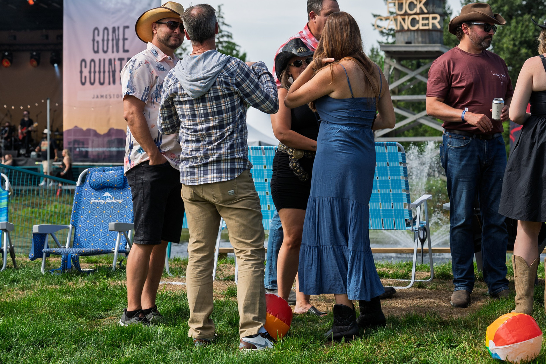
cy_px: 128
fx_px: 1638
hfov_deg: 18.8
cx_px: 152
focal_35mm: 108
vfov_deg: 12.7
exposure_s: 1/640
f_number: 5
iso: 140
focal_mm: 66
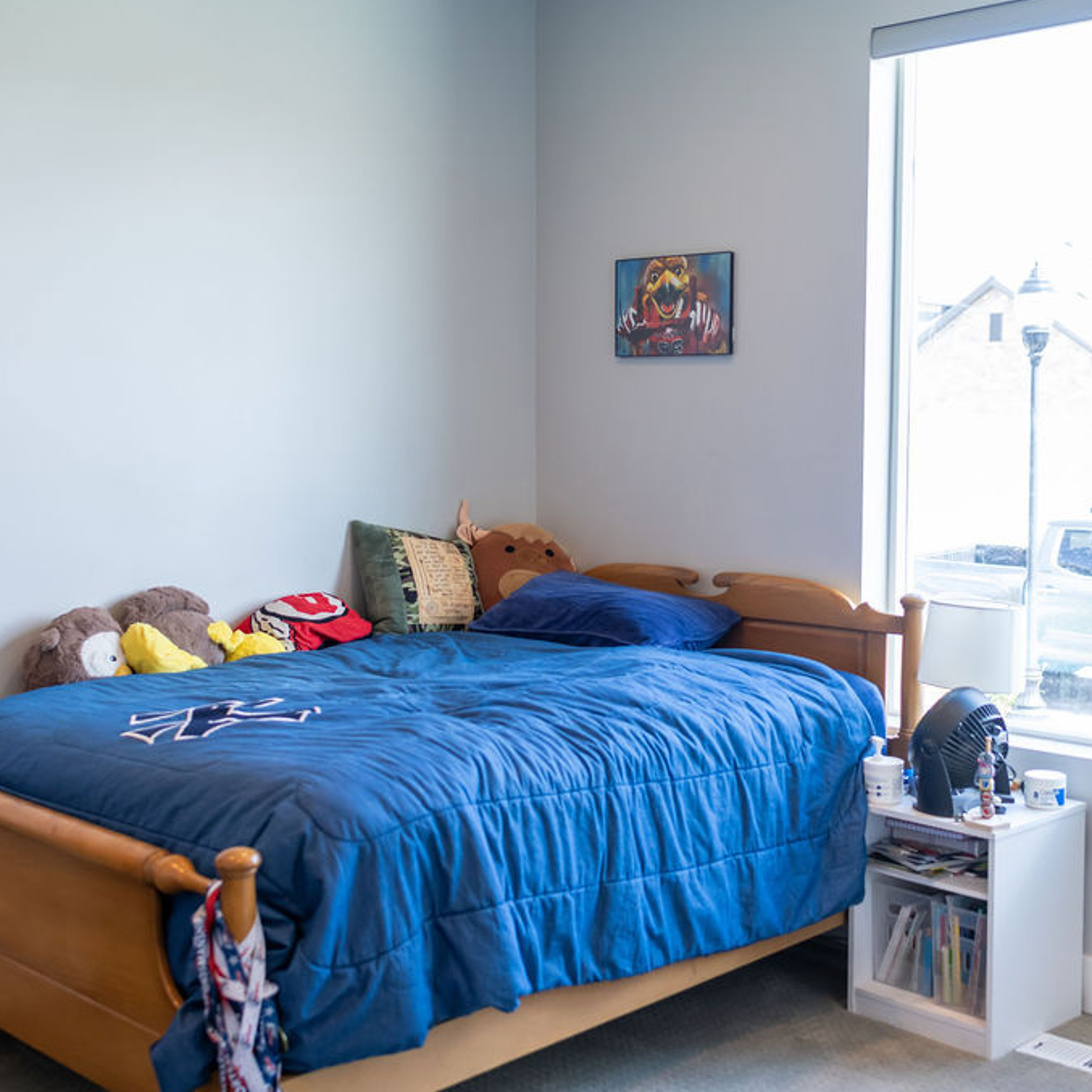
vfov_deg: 37.6
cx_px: 595
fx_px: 1606
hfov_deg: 37.5
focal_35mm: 45
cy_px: 546
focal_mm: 35
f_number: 3.2
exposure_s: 1/250
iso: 500
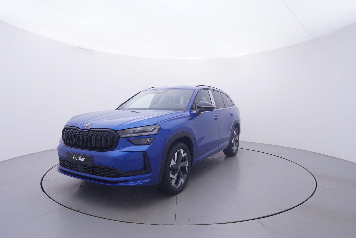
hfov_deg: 77.3
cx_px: 178
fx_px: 223
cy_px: 119
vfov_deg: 56.2
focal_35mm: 22
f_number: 5
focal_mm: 15
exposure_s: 1/80
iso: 200
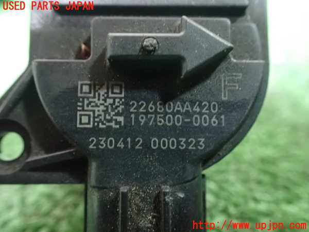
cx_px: 154
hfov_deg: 60.0
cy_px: 116
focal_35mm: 30
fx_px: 268
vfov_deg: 46.8
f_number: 2.3
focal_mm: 5.4
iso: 1600
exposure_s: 1/20
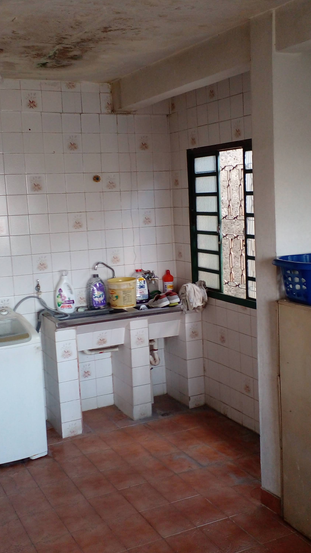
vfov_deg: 50.5
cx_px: 165
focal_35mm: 40
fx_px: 586
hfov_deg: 29.7
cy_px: 273
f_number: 1.9
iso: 100
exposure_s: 1/60
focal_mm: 3.6
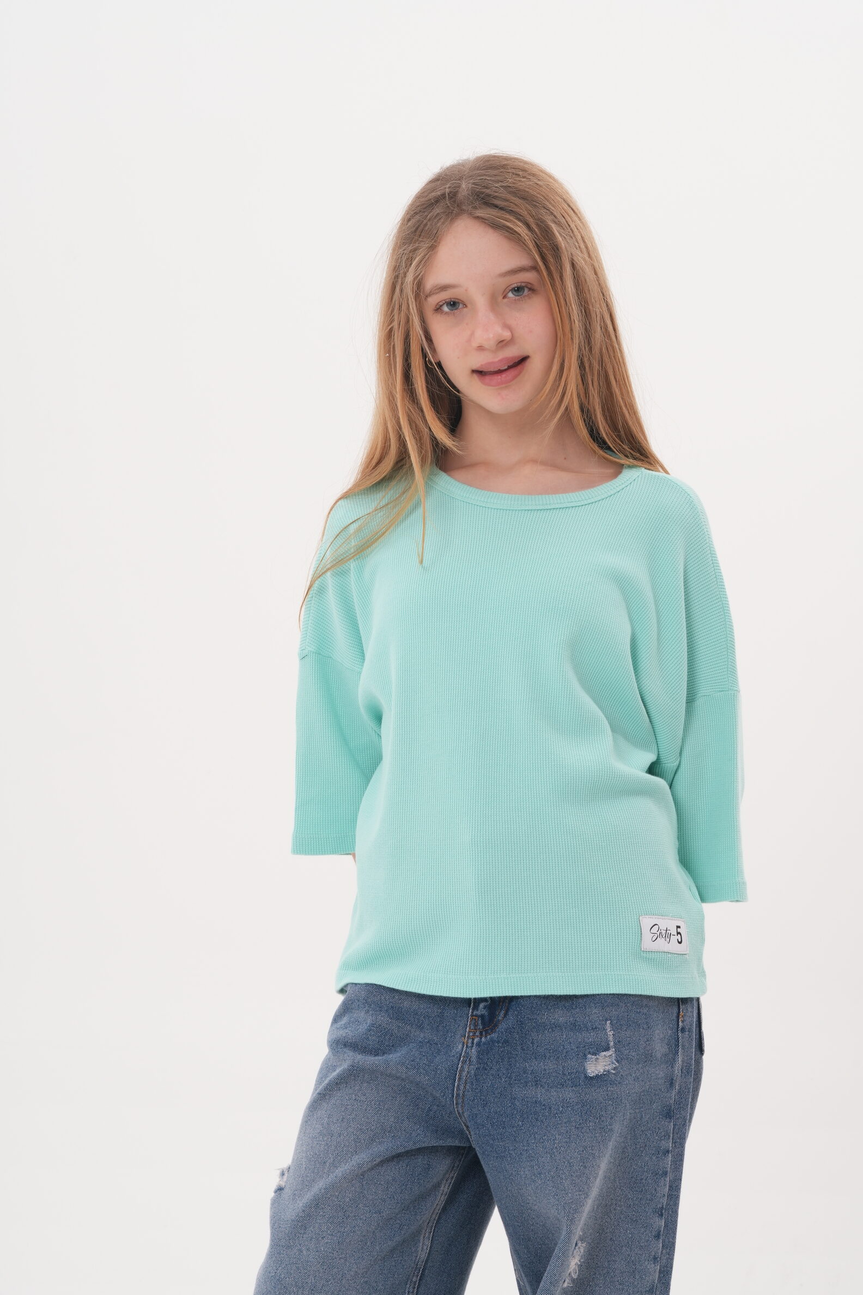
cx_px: 432
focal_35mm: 125
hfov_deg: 11.0
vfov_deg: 16.4
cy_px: 648
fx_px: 4494
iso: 200
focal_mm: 125
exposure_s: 1/125
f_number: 14
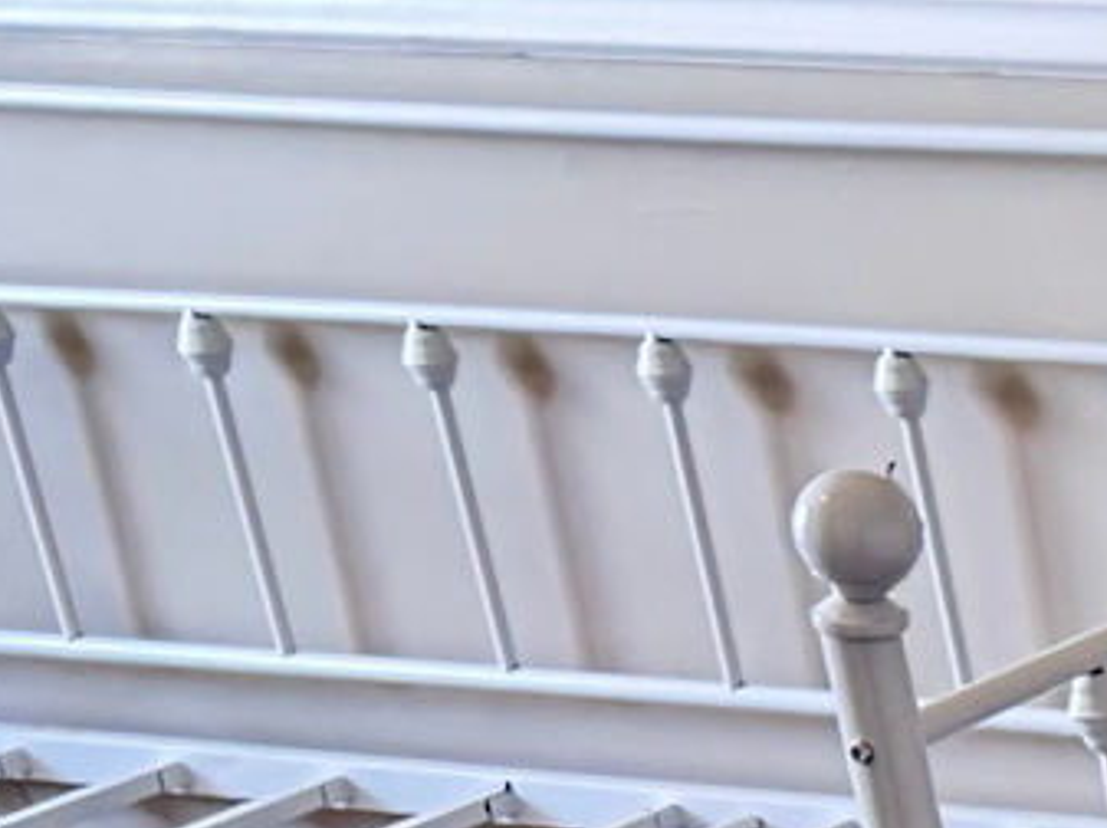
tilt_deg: -28.7
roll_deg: +0.1
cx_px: 2871
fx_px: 4664
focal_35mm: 146
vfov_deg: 9.4
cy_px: 1732
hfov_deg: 10.9
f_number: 1.78
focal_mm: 6.76
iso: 250
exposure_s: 1/60
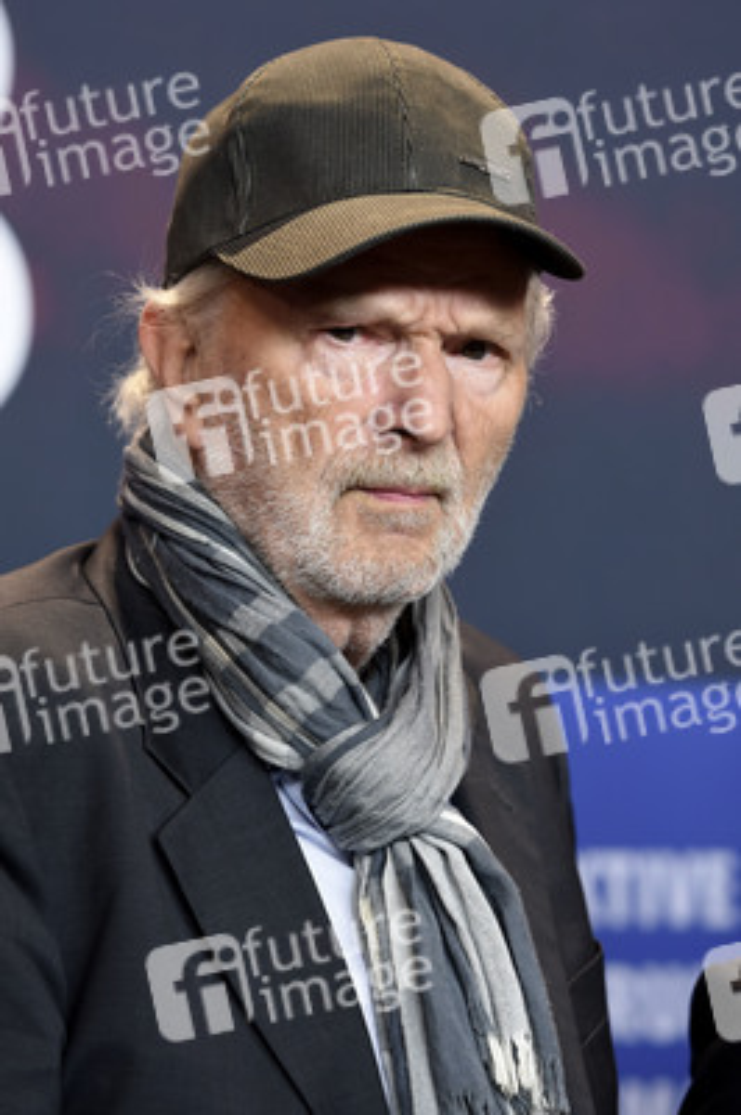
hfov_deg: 5.9
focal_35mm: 232
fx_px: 7190
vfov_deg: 8.9
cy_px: 558
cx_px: 370
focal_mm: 155
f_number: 3.2
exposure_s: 1/200
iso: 640
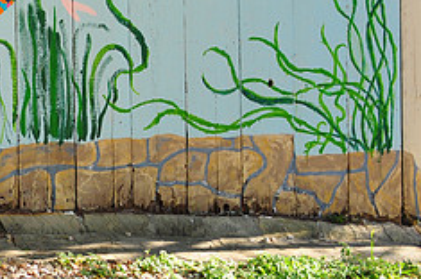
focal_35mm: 89
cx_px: -14
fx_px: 1039
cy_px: -46
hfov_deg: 21.9
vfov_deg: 14.9
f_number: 5
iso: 200
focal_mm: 24
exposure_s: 1/200
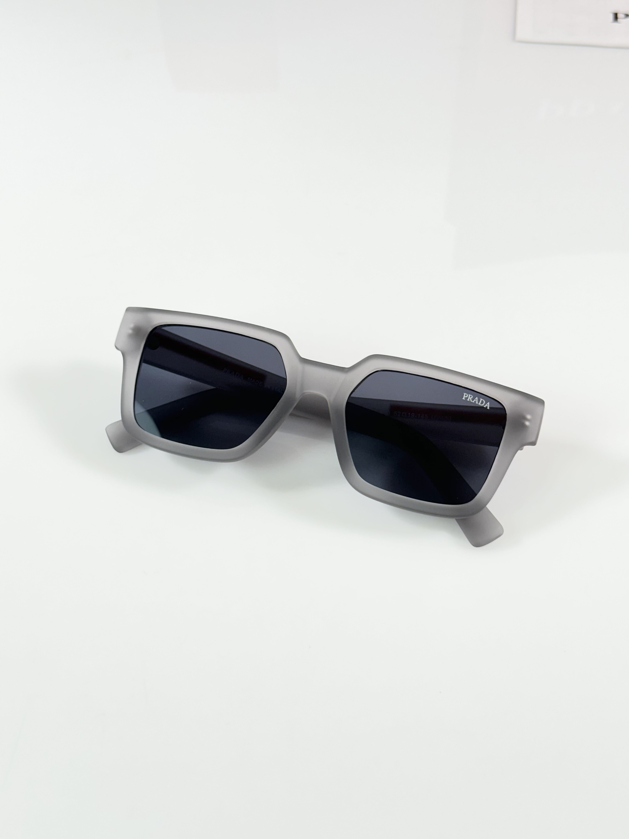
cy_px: 420
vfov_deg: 39.7
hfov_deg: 30.3
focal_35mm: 48
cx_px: 314
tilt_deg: -49.4
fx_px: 1163
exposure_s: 1/100
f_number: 1.78
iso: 50
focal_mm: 6.86
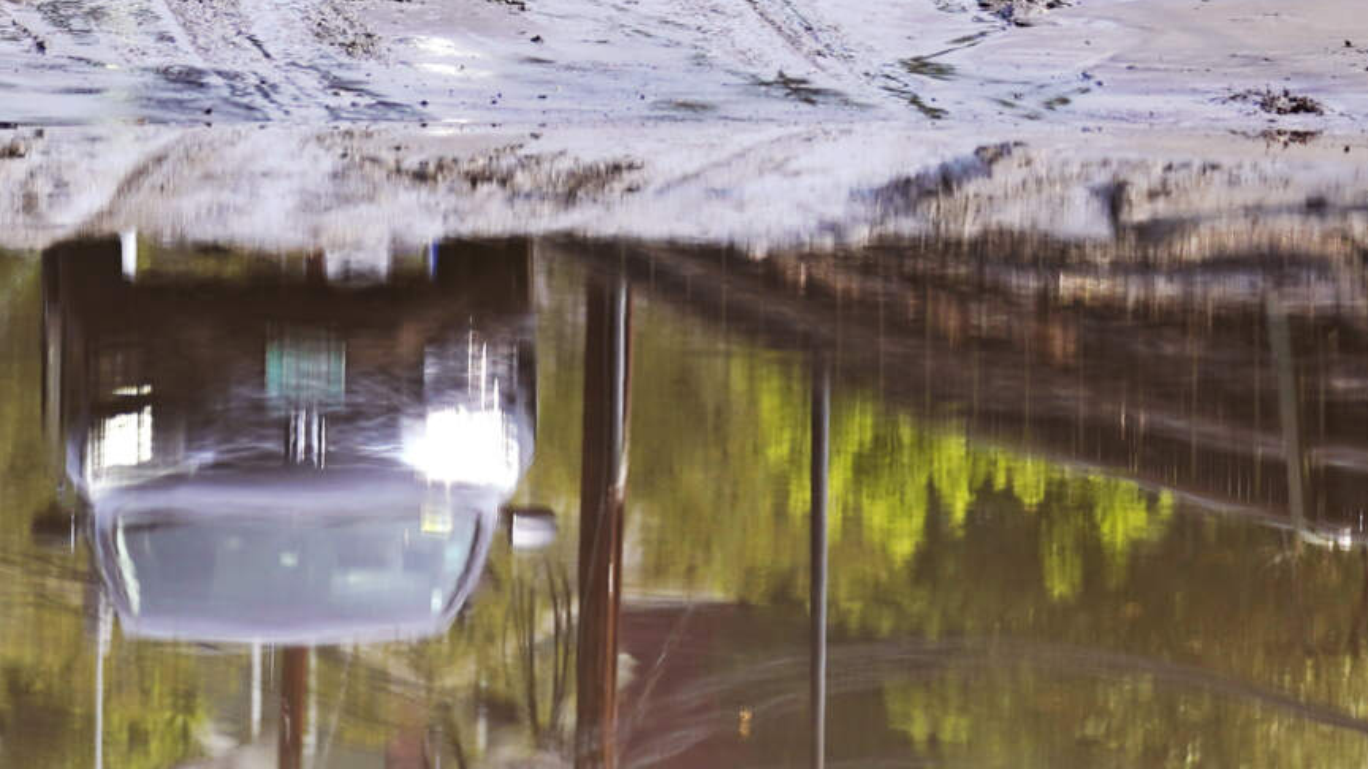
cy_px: -117
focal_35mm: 333
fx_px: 12079
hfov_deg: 6.5
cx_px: 1075
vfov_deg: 3.6
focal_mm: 143
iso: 100
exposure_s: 1/1000
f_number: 4.5
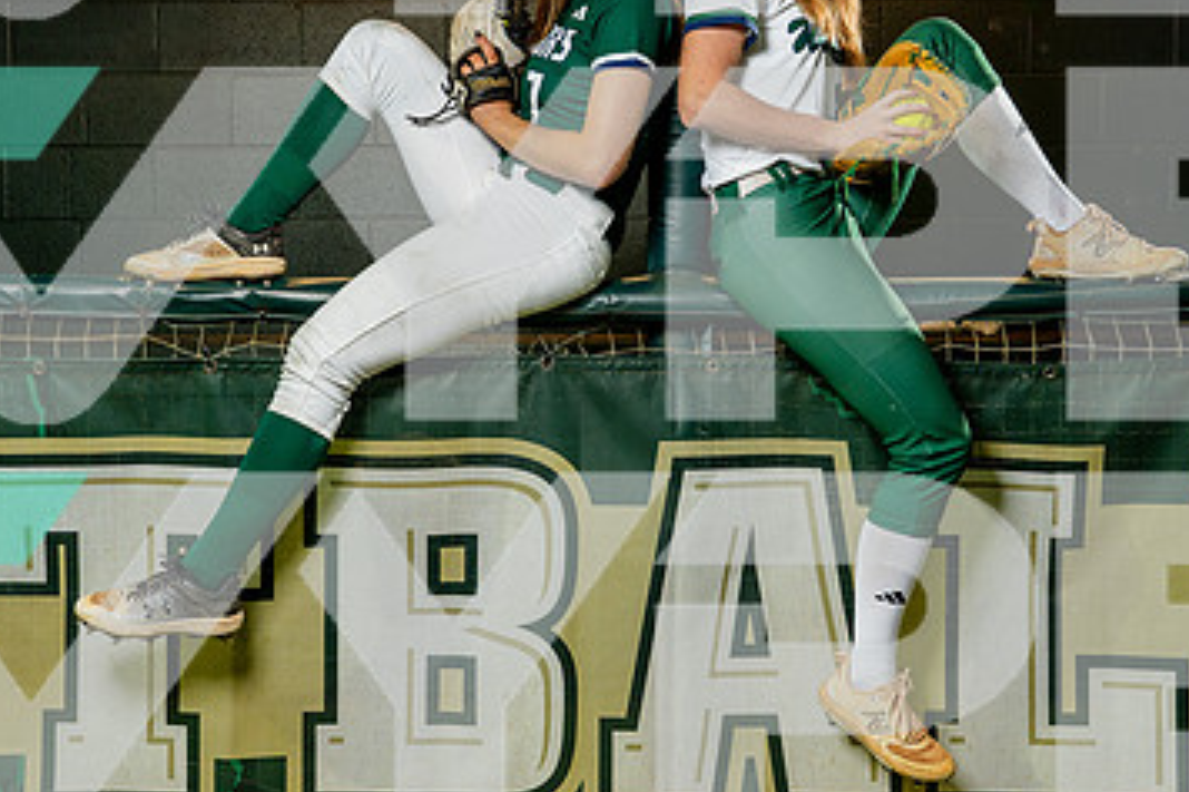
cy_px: 246
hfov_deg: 31.0
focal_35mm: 65
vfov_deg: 20.8
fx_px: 2146
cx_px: 587
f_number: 5.6
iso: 800
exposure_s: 1/250
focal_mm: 39
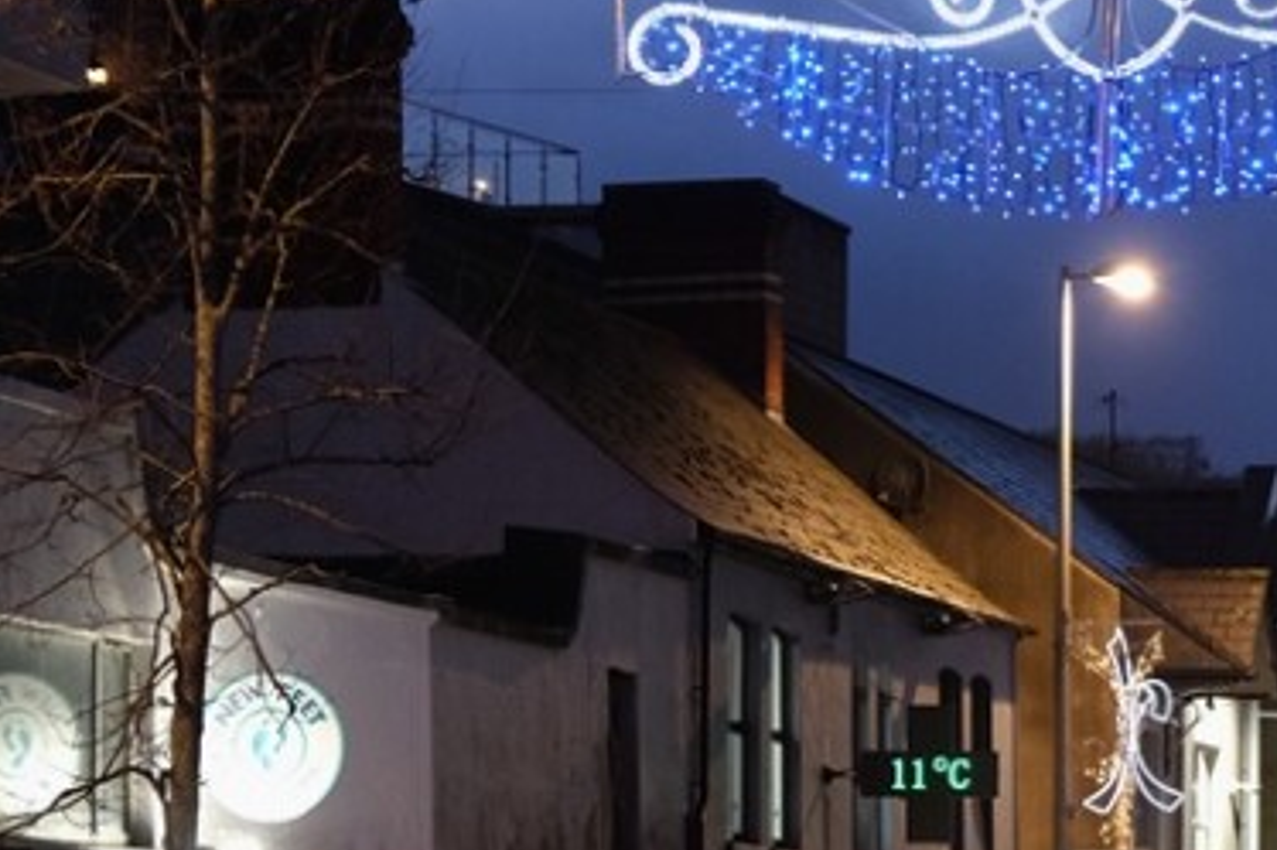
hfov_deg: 10.2
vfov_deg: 6.8
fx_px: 7091
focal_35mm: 200
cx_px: 1315
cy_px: 891
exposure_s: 1/20
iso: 1600
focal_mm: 55
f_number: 4
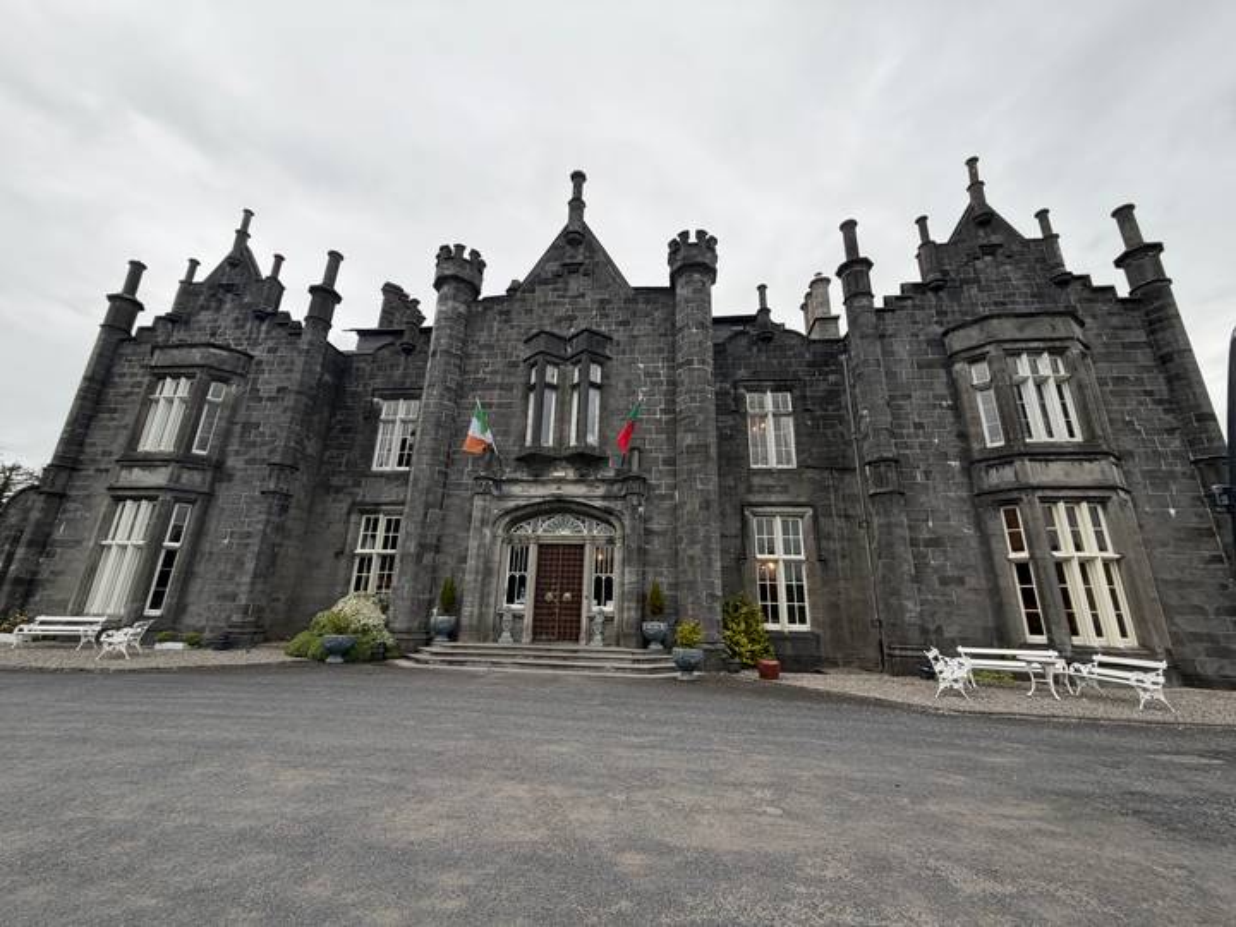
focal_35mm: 14
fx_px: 500
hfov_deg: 102.1
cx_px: 618
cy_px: 464
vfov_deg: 85.7
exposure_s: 1/121
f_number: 2.2
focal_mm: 2.22
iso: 80
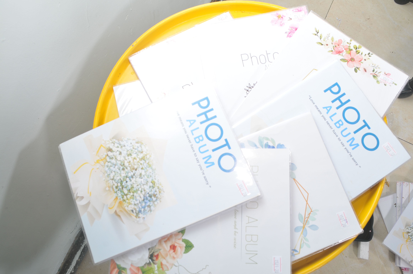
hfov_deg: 62.0
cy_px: 137
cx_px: 206
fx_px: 344
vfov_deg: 43.5
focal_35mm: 30
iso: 200
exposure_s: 1/80
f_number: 9
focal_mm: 20
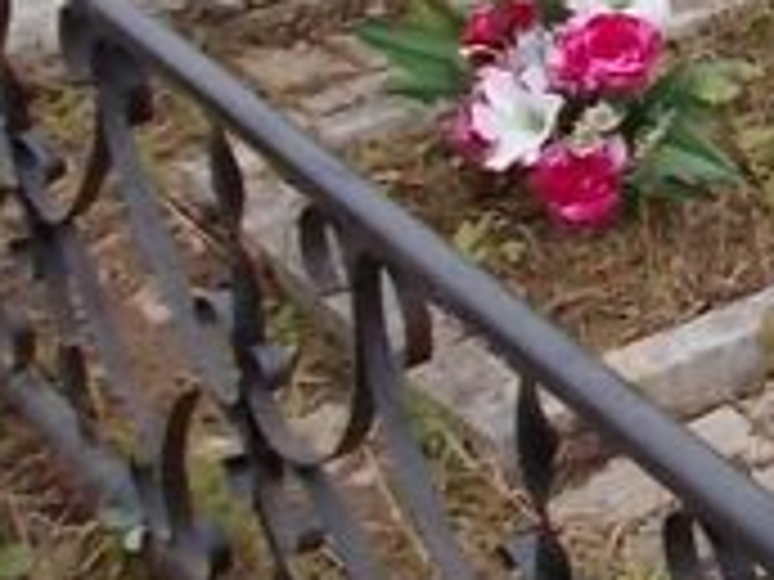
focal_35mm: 121
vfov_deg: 11.9
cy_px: -175
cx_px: 1539
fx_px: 2706
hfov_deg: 13.8
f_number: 3.2
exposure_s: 1/320
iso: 80
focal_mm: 4.6
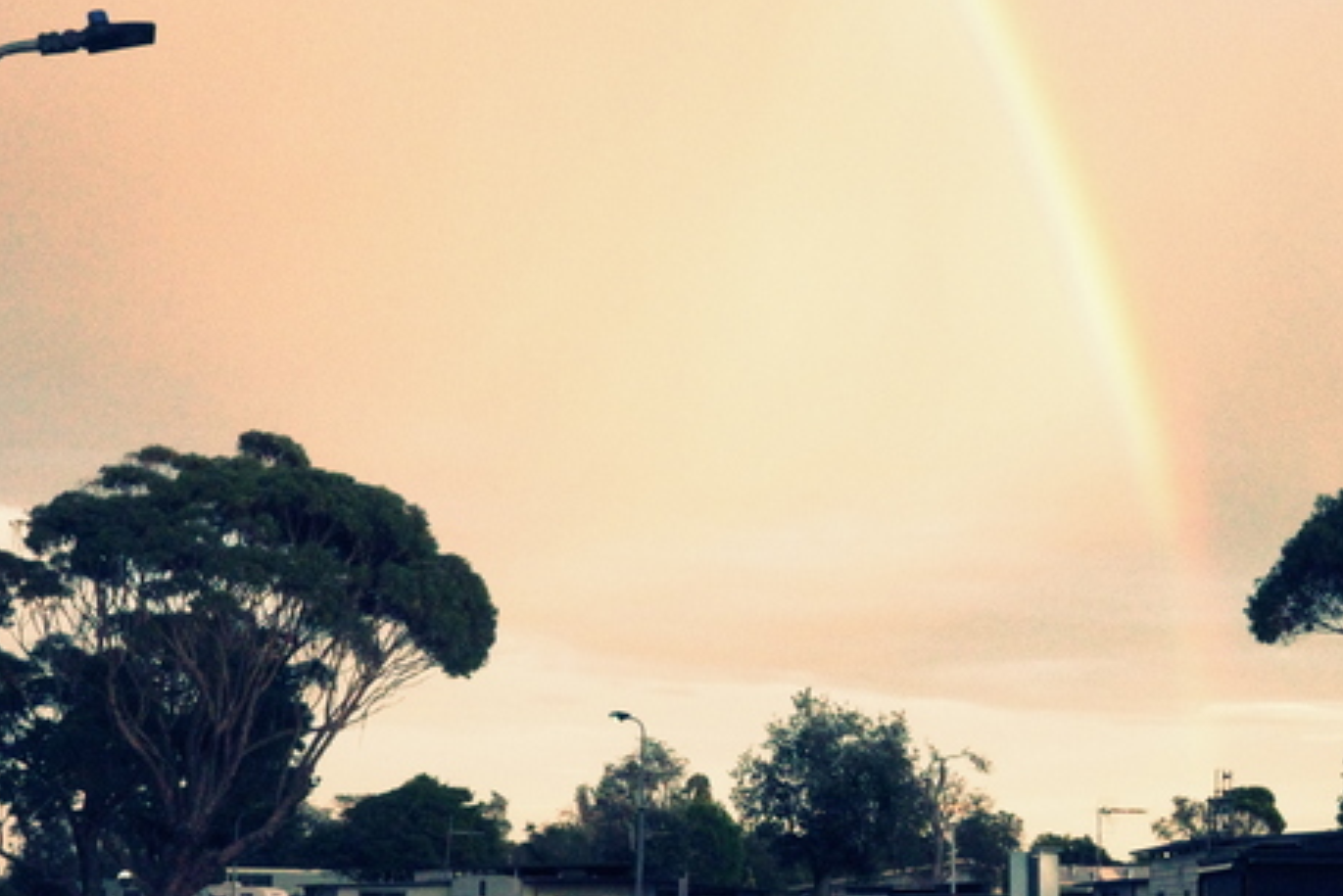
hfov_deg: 28.6
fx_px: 2612
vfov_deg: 19.5
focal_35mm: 70
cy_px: 483
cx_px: 937
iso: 8000
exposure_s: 1/320
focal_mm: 26
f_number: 16
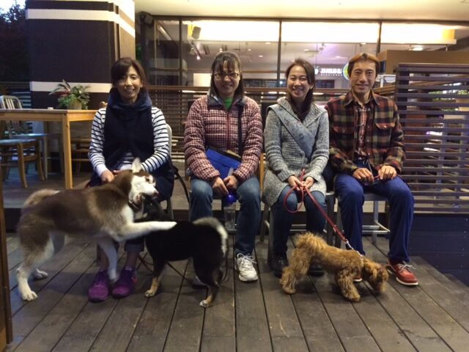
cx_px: 234
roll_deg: -0.9
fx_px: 393
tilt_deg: -9.7
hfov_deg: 61.7
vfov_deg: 48.2
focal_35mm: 29
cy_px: 176
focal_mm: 4.15
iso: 250
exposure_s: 1/20
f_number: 2.2
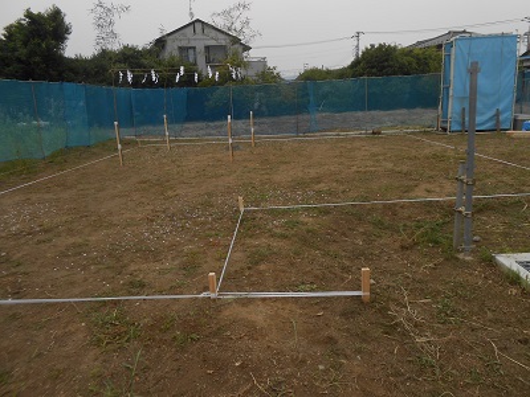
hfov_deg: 67.3
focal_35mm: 26
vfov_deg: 53.1
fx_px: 398
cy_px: 198
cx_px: 265
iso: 80
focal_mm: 4.6
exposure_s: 1/200
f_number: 3.5
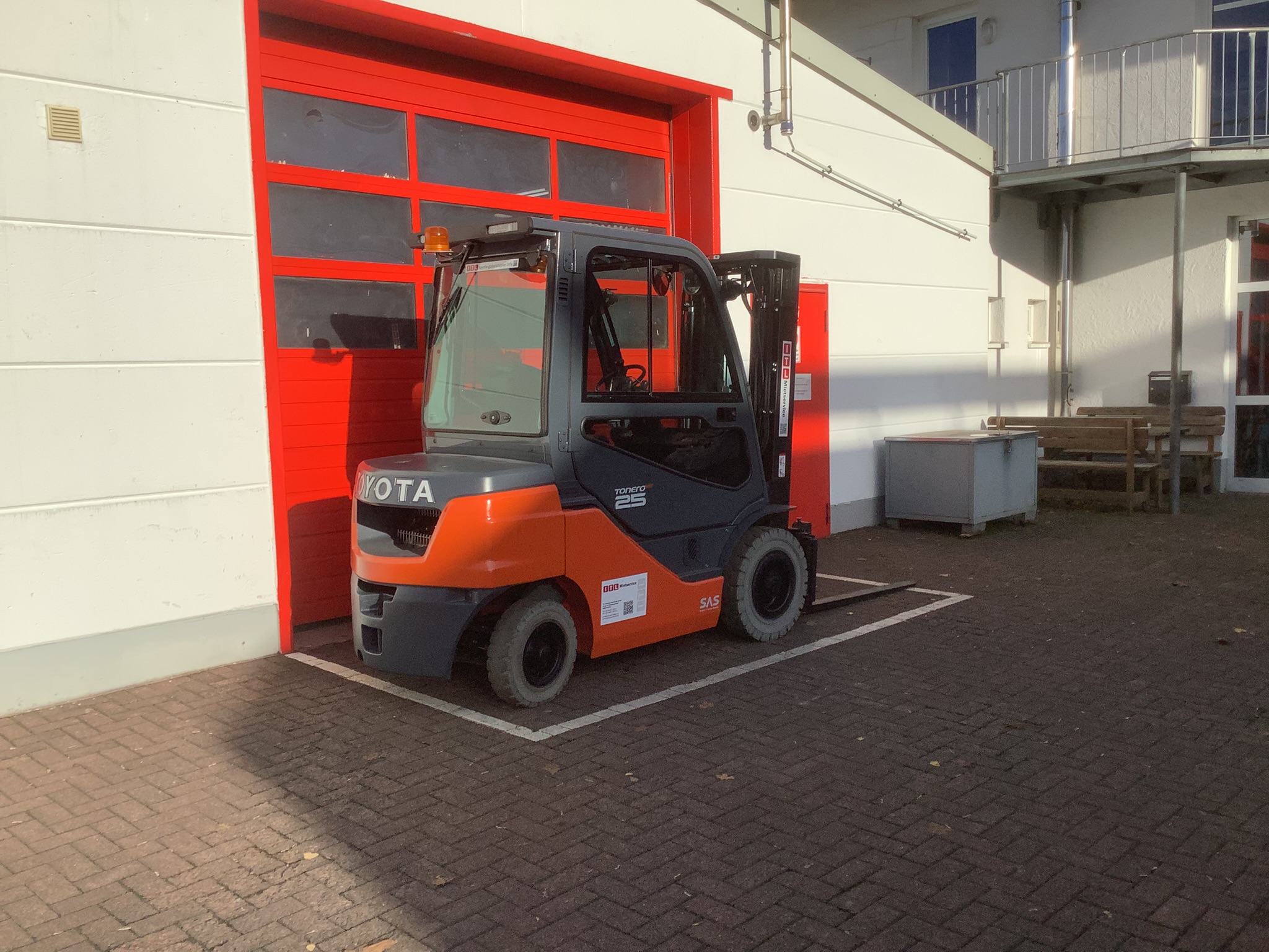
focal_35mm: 31
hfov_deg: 58.4
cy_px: 476
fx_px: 1136
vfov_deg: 45.4
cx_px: 634
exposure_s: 1/1988
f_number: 2.4
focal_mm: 3.3
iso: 25
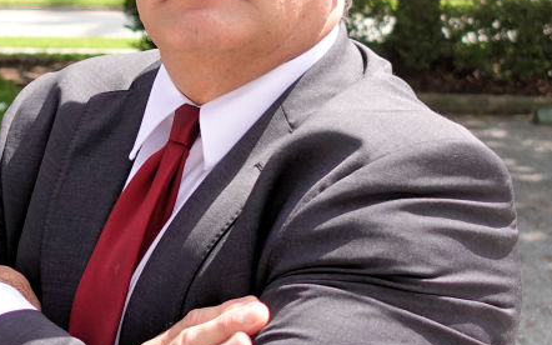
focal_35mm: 70
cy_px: 29
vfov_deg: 18.3
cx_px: 212
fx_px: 1053
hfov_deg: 29.3
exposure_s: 1/160
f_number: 1.8
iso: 125
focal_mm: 9.4
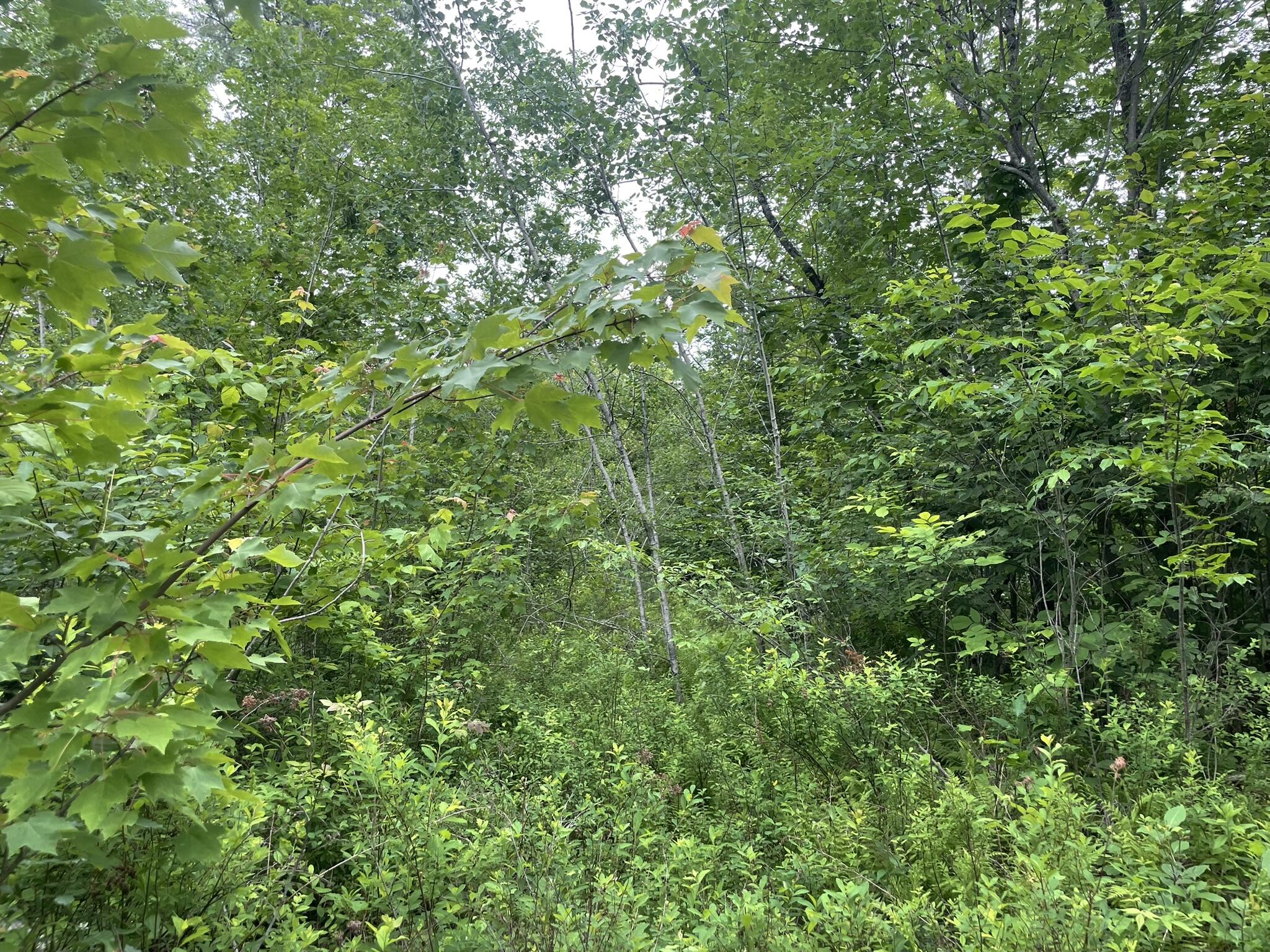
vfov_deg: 53.1
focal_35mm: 26
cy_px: 476
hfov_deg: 67.3
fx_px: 954
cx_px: 635
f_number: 1.6
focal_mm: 4.2
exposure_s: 1/203
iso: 32
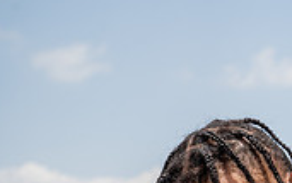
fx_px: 1497
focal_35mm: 188
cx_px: 239
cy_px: 375
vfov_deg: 6.7
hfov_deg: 11.1
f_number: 7.1
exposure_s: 1/250
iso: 100
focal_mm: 70
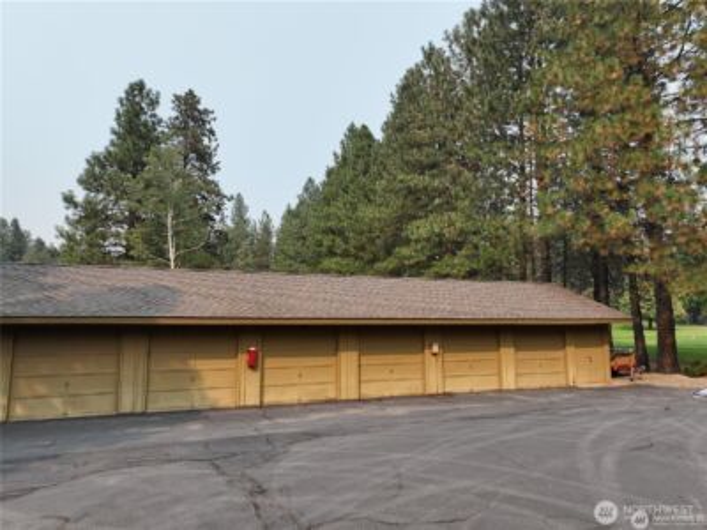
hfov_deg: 71.6
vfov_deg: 56.8
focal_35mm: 24
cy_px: 265
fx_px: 490
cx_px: 354
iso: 200
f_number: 2.8
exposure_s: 1/1250
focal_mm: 12.29
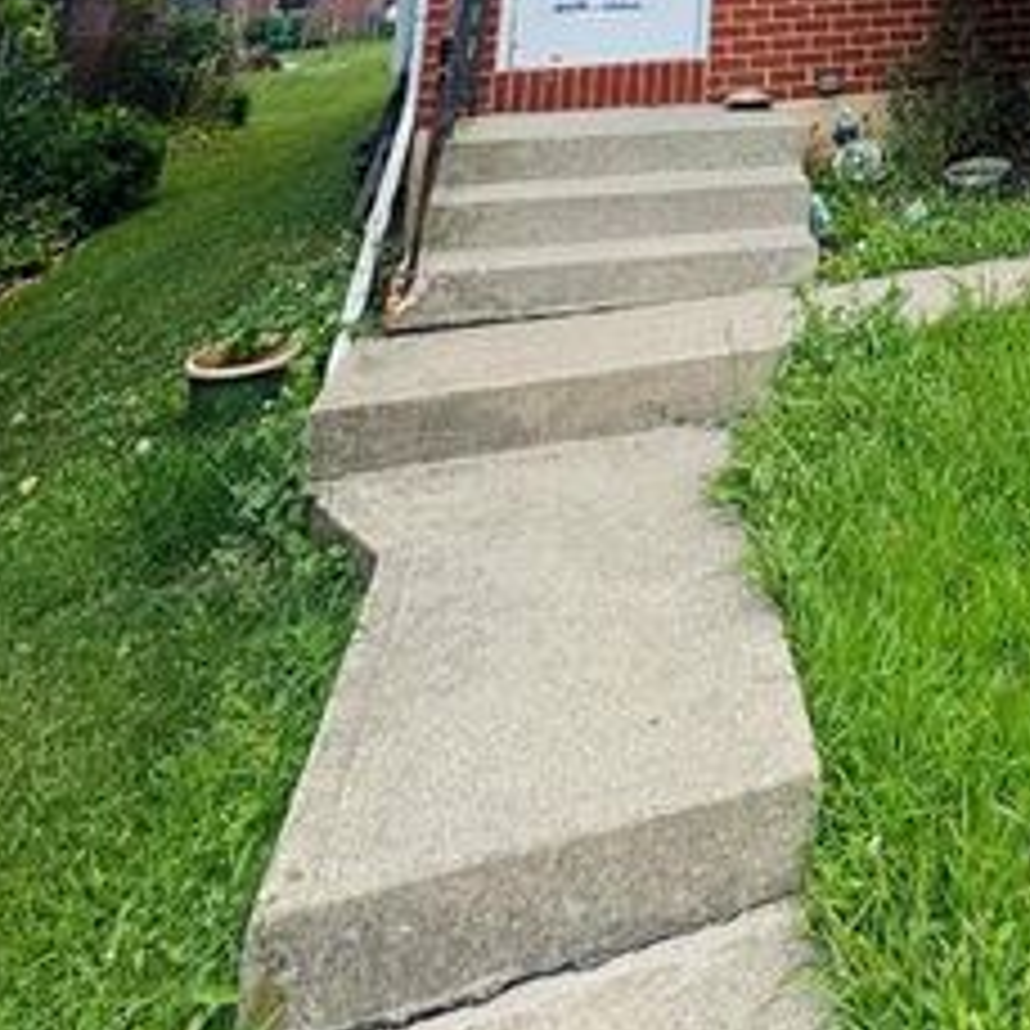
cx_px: 1075
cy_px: -448
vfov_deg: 30.4
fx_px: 1212
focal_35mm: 36
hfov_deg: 39.4
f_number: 2.2
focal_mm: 2.22
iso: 50
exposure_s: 1/1236
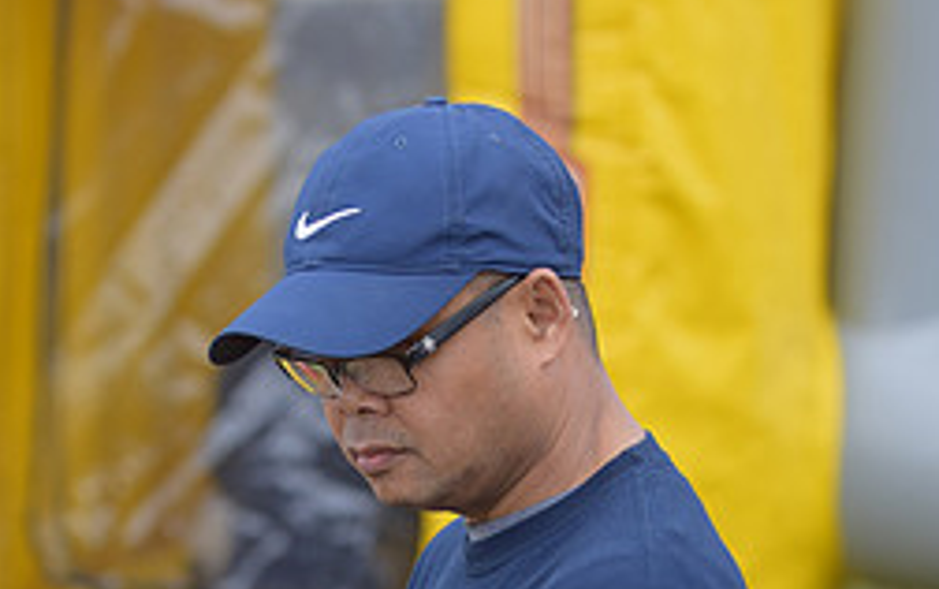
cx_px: 458
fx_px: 5584
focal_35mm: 218
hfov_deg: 9.6
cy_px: 690
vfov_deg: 6.0
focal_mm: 80
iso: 200
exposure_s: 1/800
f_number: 2.8
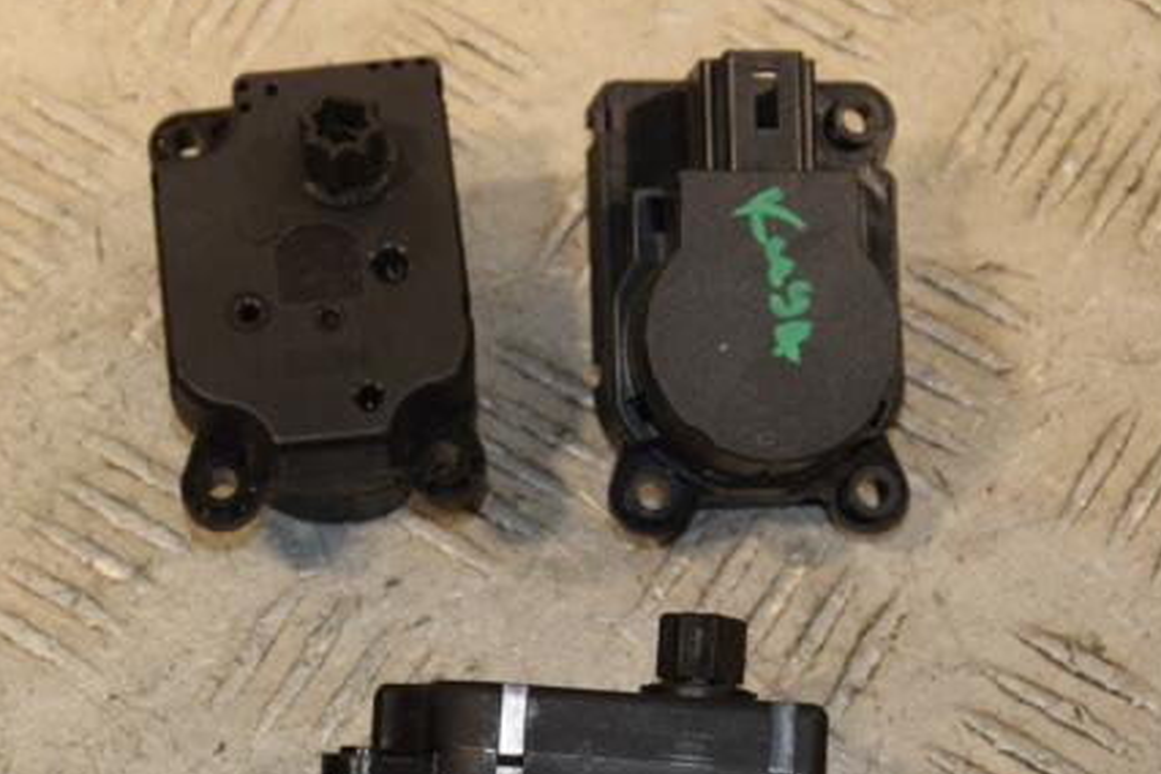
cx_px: 442
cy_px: 510
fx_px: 4224
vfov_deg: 10.5
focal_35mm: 131
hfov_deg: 15.6
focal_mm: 62
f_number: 7.1
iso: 800
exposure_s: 1/200
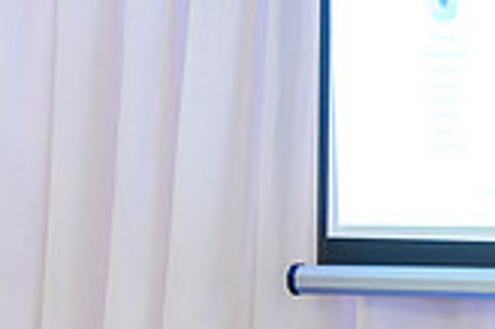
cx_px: 118
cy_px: 235
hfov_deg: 5.2
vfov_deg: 3.5
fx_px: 5453
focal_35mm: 397
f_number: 2.8
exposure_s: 1/200
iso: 10000
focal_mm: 110
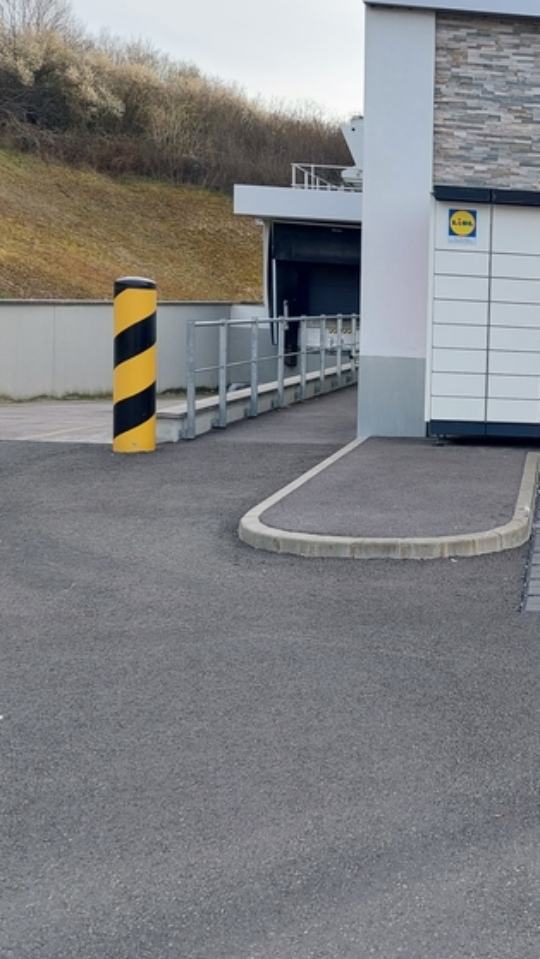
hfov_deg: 23.6
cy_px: 406
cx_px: 688
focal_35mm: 45
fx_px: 1145
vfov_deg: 45.3
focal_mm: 5.23
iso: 40
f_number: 1.8
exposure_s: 1/208
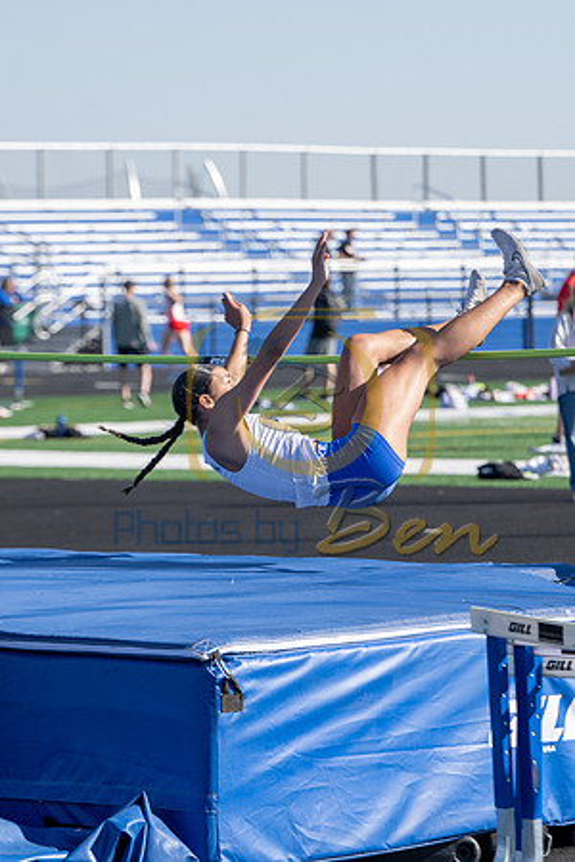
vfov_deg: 11.0
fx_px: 4480
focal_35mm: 187
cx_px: 288
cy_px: 431
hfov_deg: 7.3
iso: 200
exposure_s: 1/1000
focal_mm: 125
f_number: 4
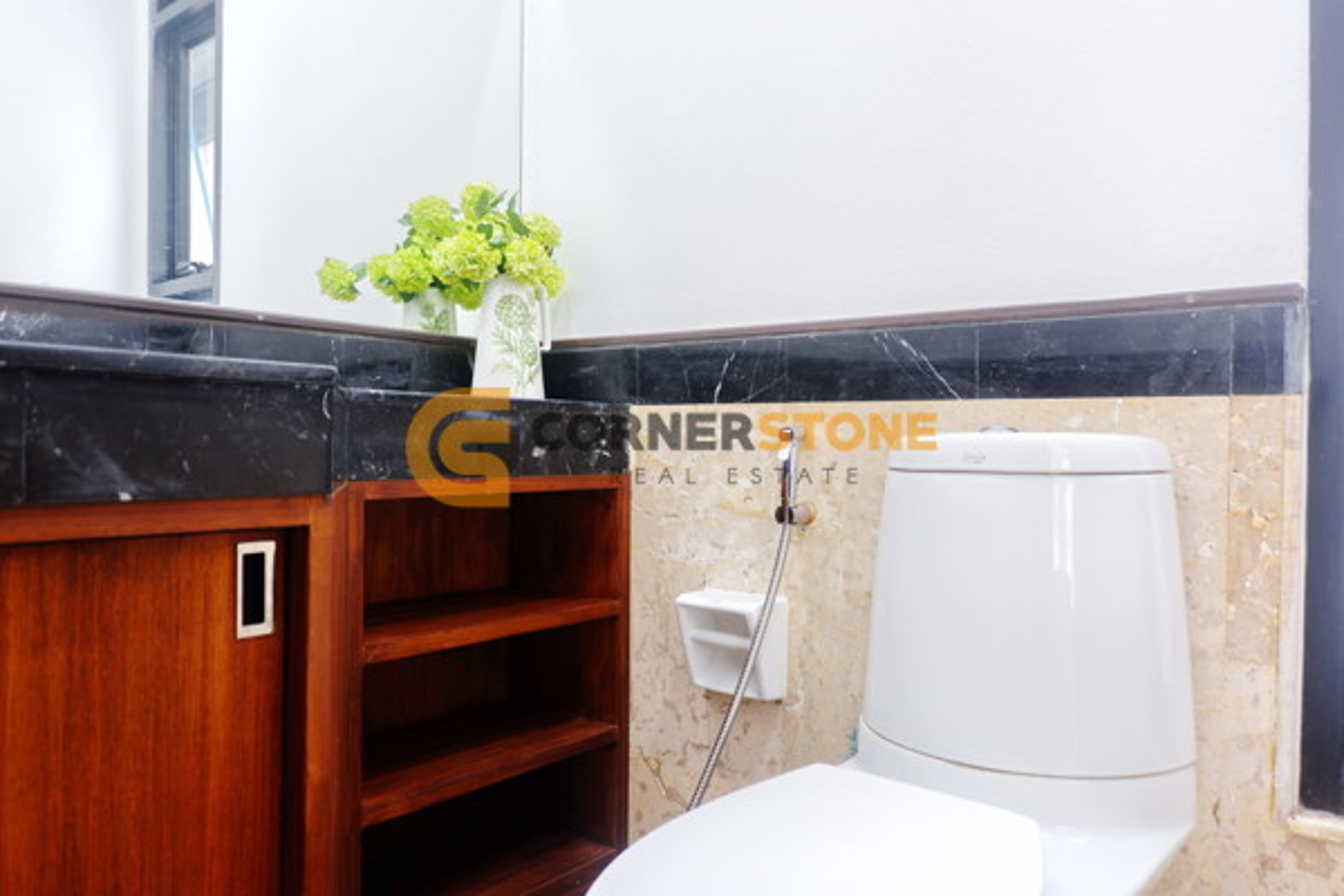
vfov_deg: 53.1
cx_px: 672
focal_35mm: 24
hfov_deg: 73.7
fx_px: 896
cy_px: 448
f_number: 3.5
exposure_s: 1/34
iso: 200
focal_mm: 16
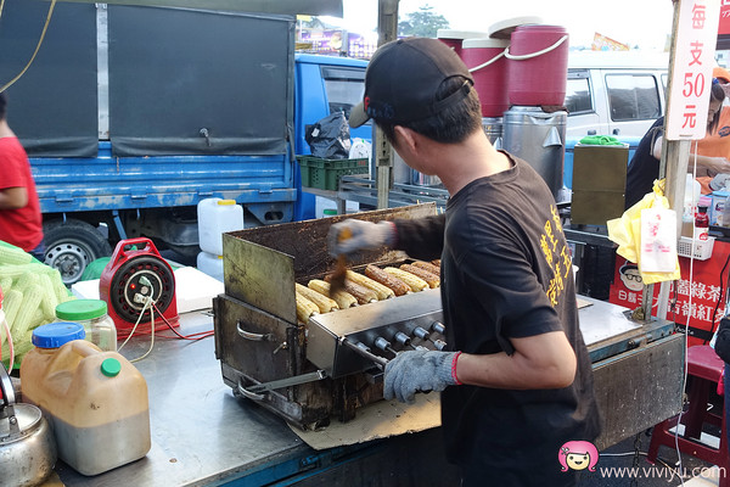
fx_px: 791
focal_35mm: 39
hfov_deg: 49.6
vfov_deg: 34.2
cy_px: 244
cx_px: 365
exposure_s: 1/40
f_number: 2.8
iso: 400
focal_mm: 14.3
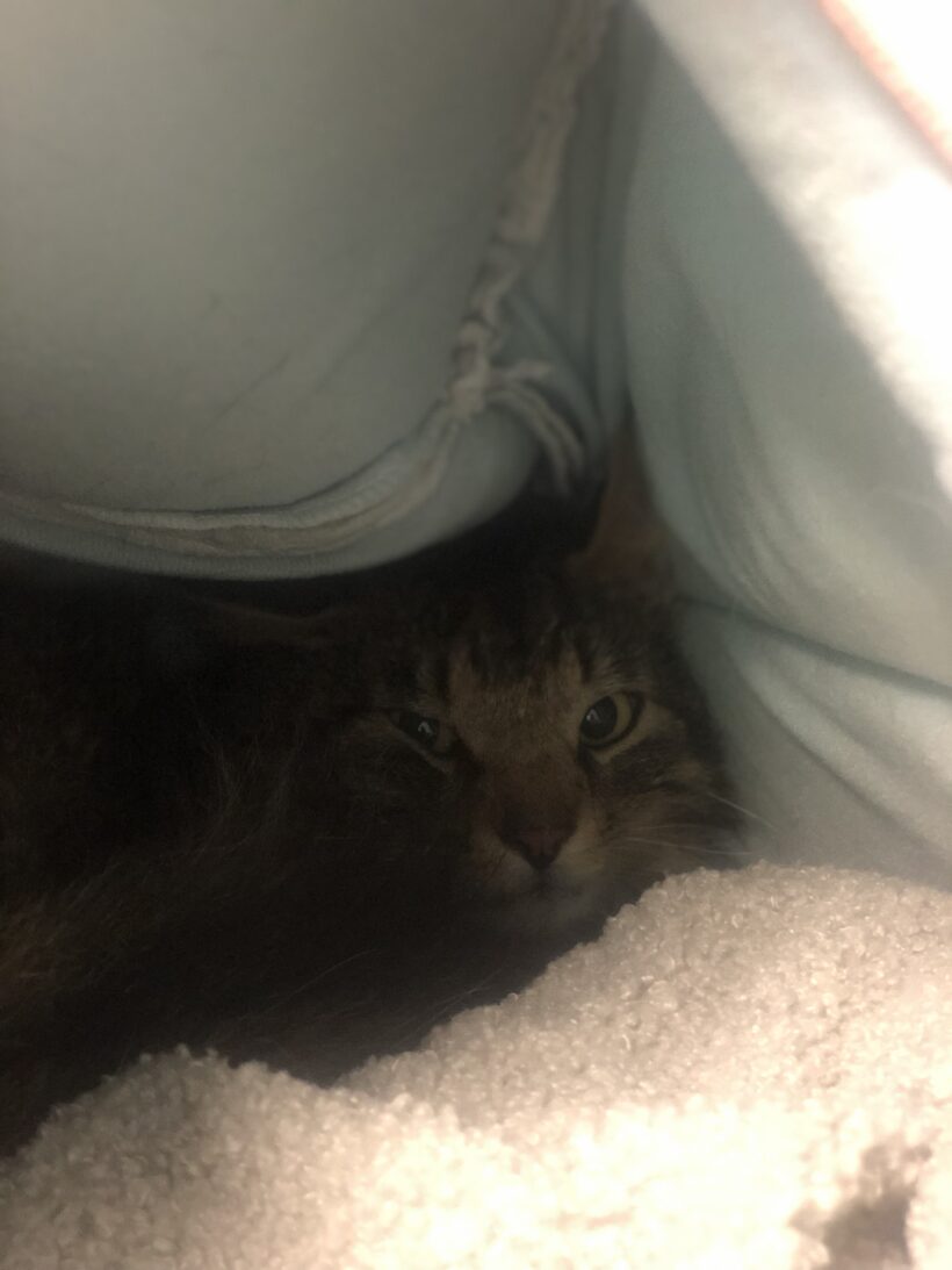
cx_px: 476
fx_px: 1906
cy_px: 635
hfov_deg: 28.0
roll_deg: -6.5
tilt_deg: -12.0
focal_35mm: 52
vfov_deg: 36.8
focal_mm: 6
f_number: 2.4
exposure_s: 1/8
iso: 200
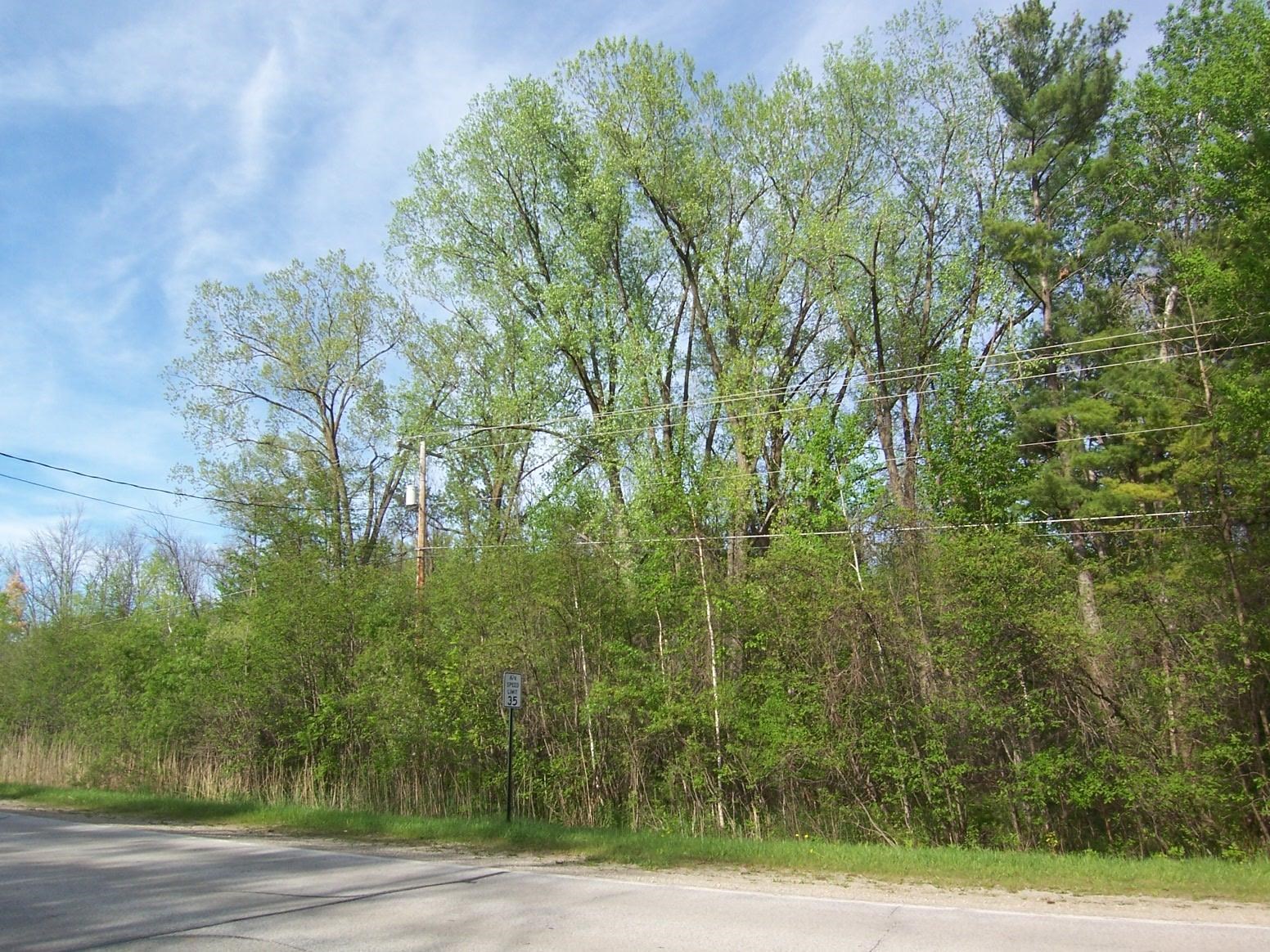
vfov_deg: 58.9
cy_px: 476
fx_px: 844
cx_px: 635
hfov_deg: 73.9
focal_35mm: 23
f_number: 5.6
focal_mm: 3.8
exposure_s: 1/160
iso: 64
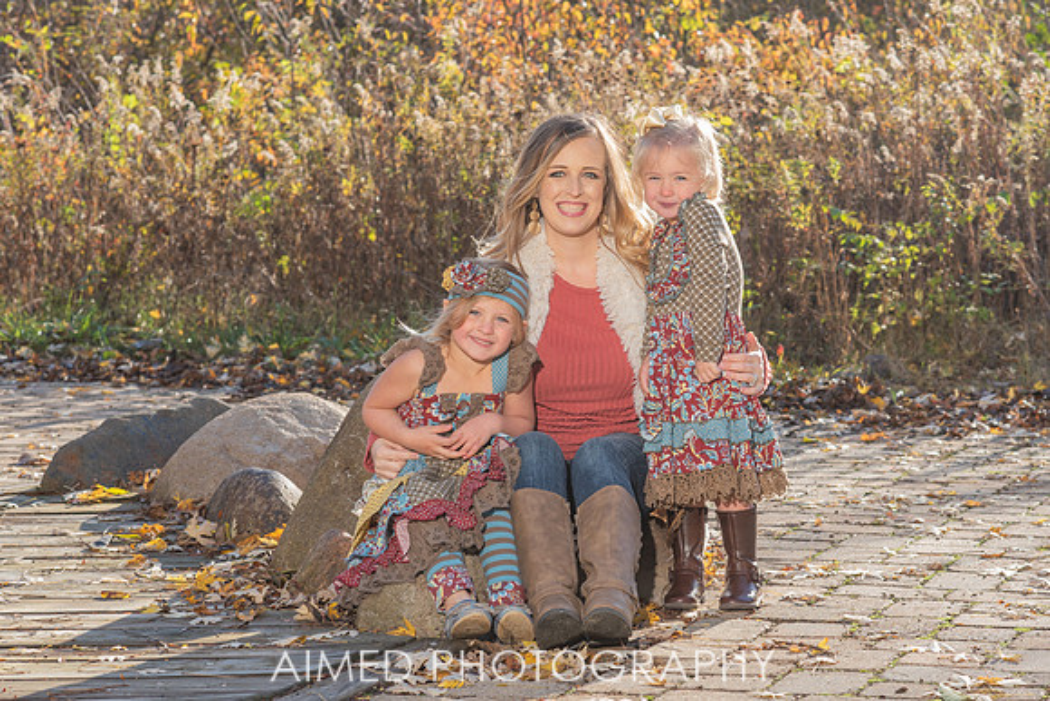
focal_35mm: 100
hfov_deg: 20.4
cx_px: 618
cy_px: 328
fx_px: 2920
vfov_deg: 13.7
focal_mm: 85
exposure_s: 1/200
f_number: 7.1
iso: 250
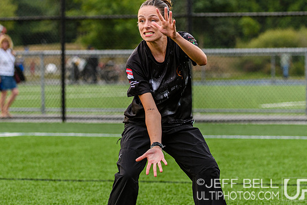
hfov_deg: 9.9
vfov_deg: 6.6
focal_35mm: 207
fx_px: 1765
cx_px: 159
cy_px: 62
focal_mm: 98
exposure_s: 1/1250
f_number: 3.2
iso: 250
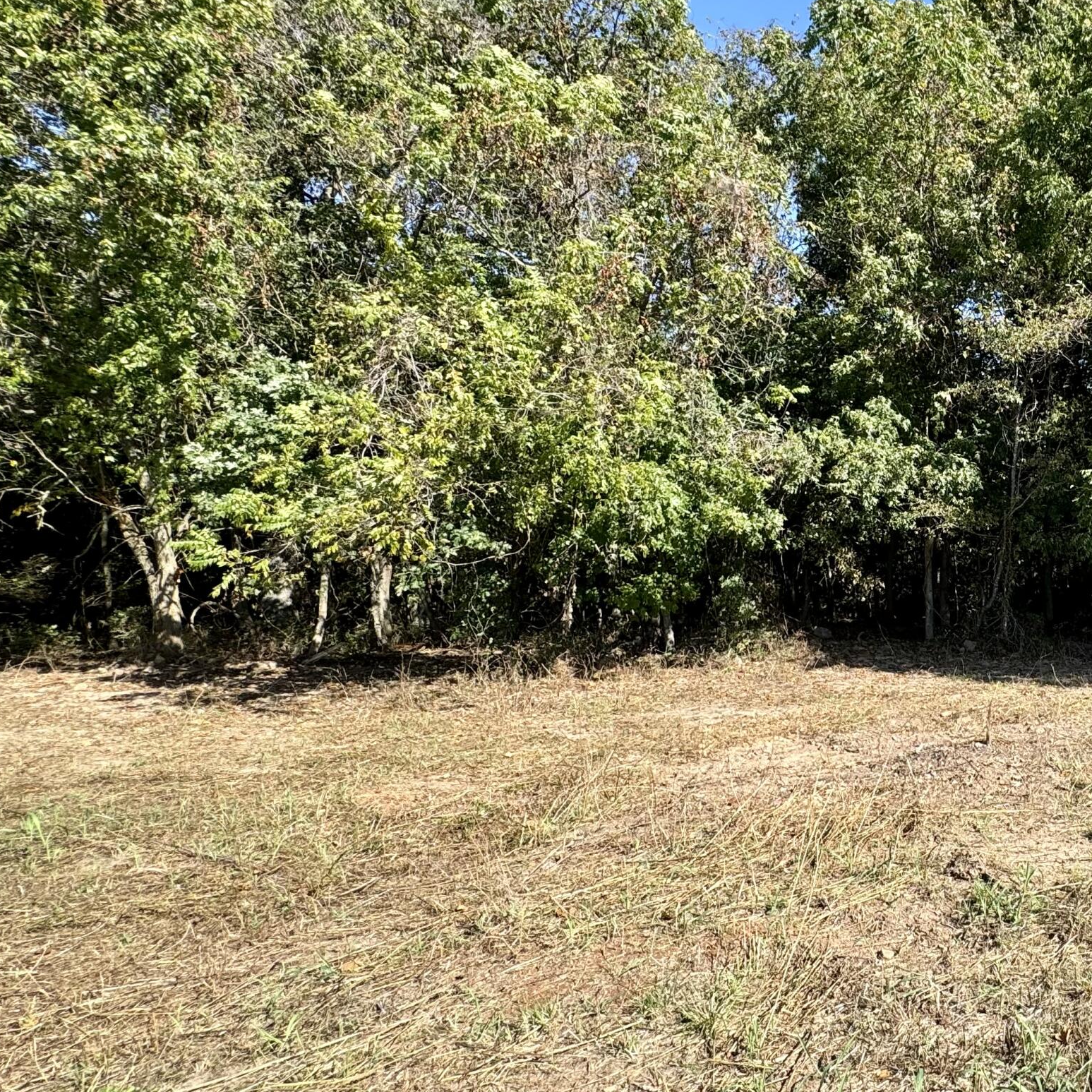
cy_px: 565
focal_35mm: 24
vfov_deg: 65.0
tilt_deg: -4.2
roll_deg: +1.7
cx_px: 994
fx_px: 857
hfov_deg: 55.8
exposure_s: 1/596
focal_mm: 2.22
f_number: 2.2
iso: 40
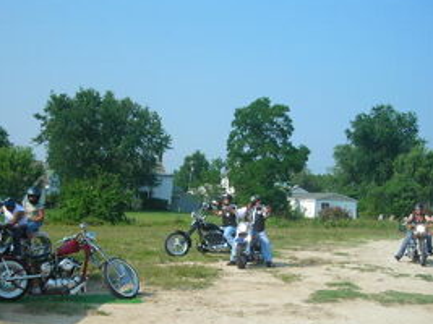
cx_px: 165
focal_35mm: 57
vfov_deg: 25.5
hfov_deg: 33.6
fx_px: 713
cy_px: 222
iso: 50
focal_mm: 6.3
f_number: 6.4
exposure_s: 1/145
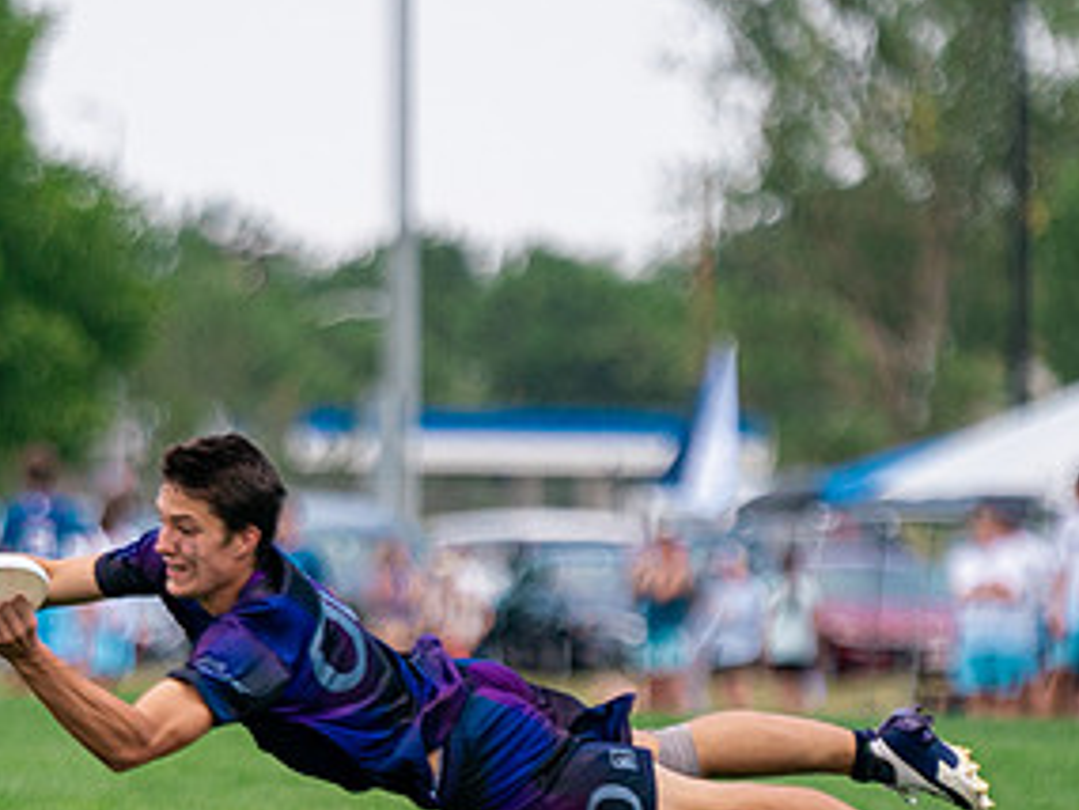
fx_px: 20675
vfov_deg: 2.2
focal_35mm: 663
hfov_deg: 3.0
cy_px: 845
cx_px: 313
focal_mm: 200
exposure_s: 1/3200
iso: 400
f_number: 2.8
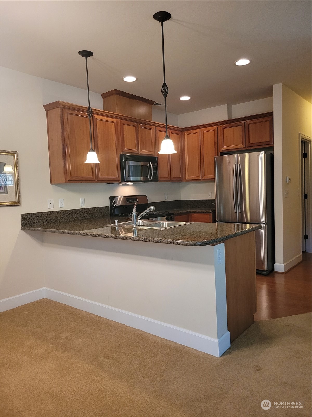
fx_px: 312
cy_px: 208
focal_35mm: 26
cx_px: 156
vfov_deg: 67.3
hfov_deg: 53.1
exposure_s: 1/120
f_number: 1.8
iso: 250
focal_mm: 5.4
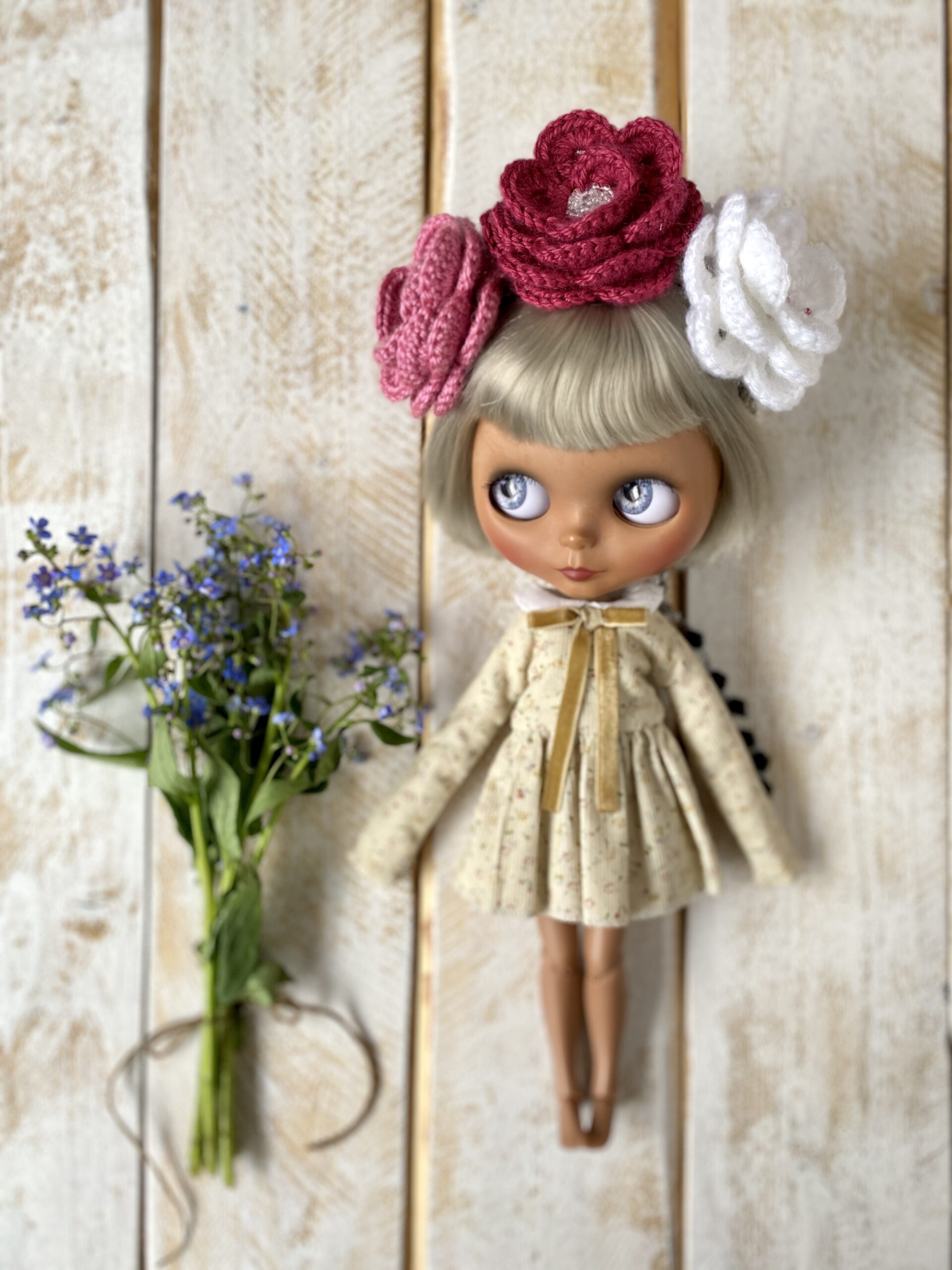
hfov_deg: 53.1
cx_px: 476
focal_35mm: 26
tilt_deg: -87.6
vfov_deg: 67.3
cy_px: 635
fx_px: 953
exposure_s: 1/121
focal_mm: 4.25
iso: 80
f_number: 1.8
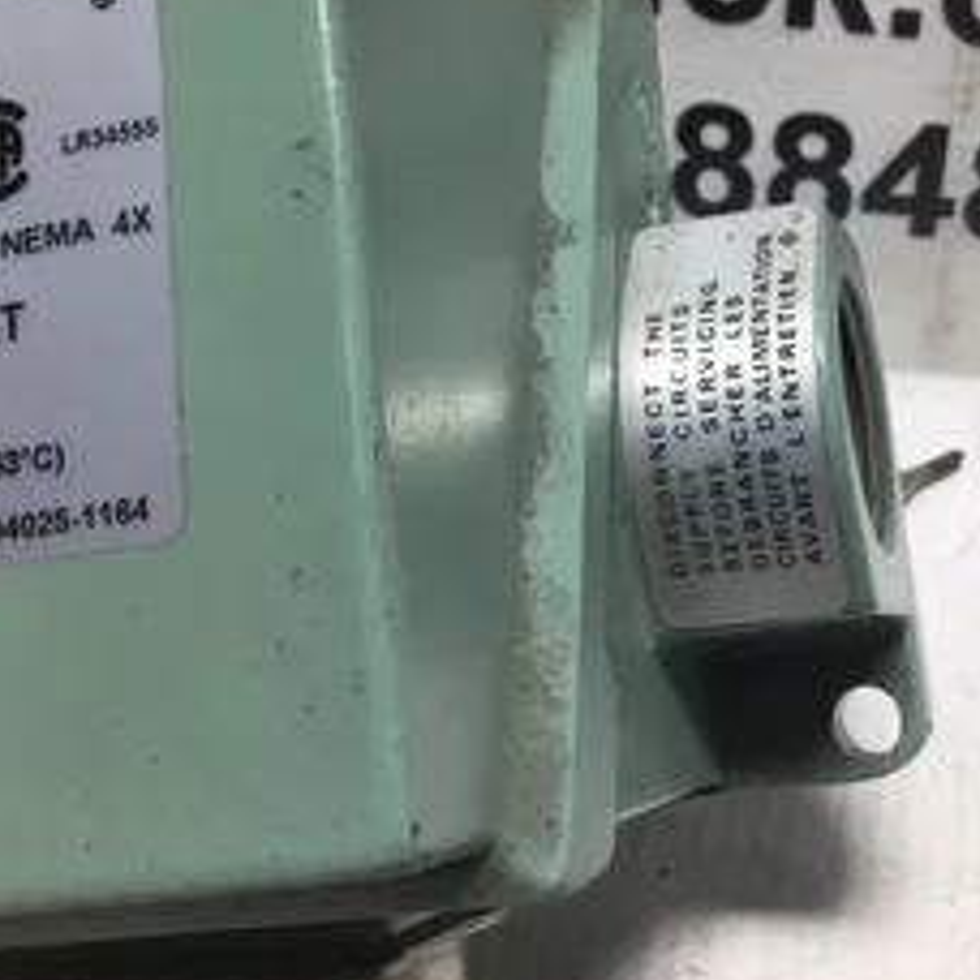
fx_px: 1537
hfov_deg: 34.8
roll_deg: -2.9
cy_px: 383
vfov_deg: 35.2
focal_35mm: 48
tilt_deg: -36.7
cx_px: 709
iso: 25
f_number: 2.4
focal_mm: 3.3
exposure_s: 1/120
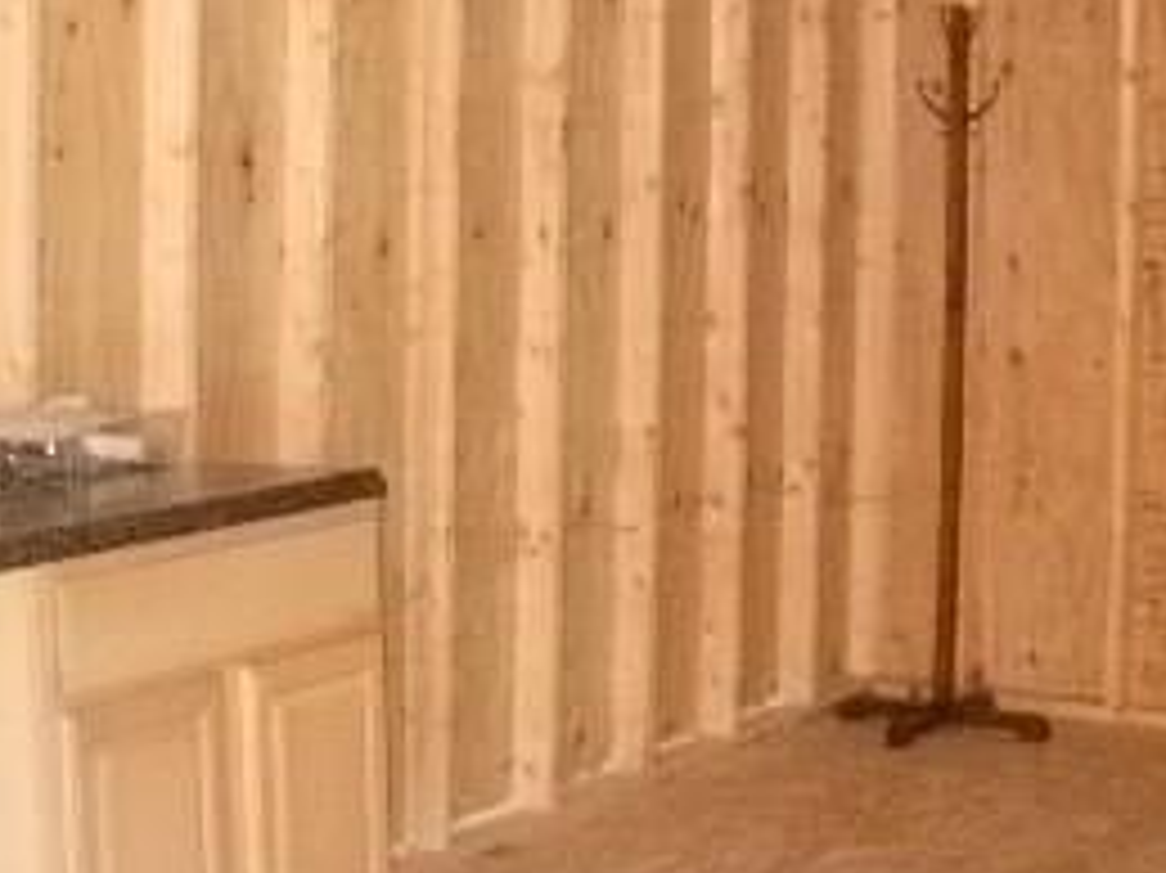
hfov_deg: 22.0
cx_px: 567
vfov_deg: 16.5
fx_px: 2996
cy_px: 202
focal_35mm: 89
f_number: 3.5
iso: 640
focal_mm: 6.3
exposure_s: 1/30
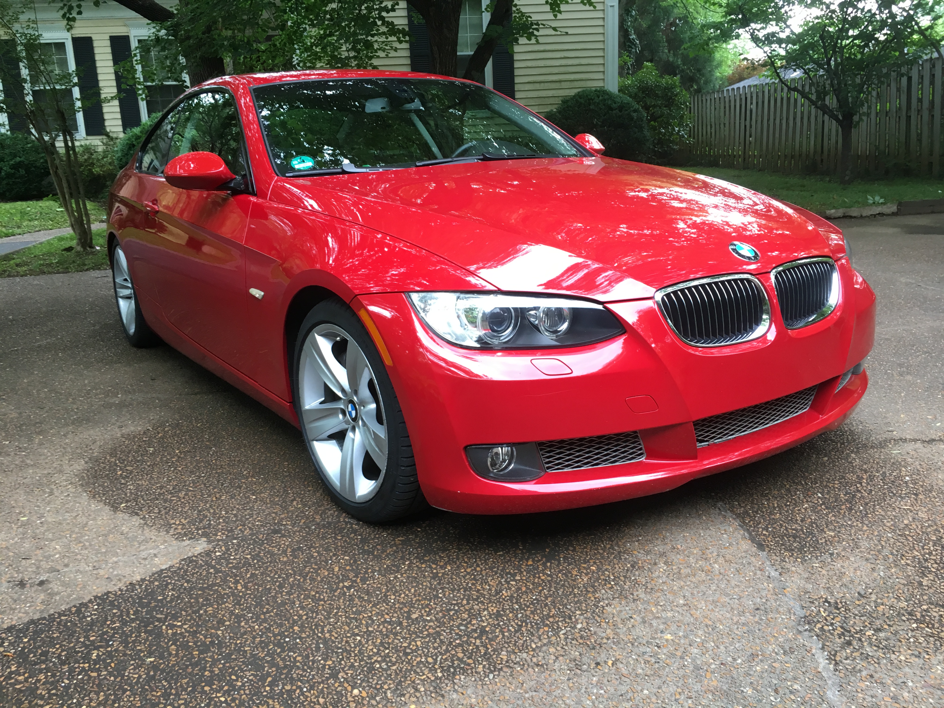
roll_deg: +3.7
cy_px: 354
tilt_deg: -13.9
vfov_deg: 48.2
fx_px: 791
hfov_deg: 61.7
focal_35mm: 29
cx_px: 472
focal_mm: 4.15
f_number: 2.2
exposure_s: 1/30
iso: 25
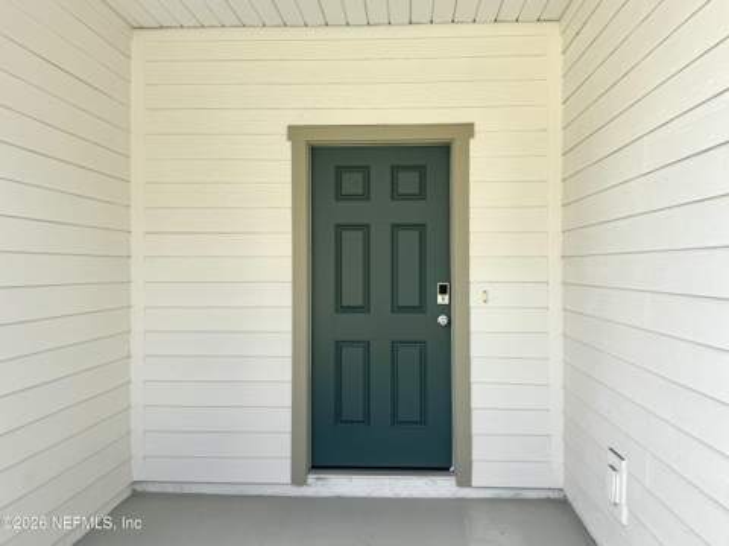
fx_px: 505
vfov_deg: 56.7
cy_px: 273
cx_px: 364
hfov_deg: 71.7
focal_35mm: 24
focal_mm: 6.76
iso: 80
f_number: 1.78
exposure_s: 1/1524
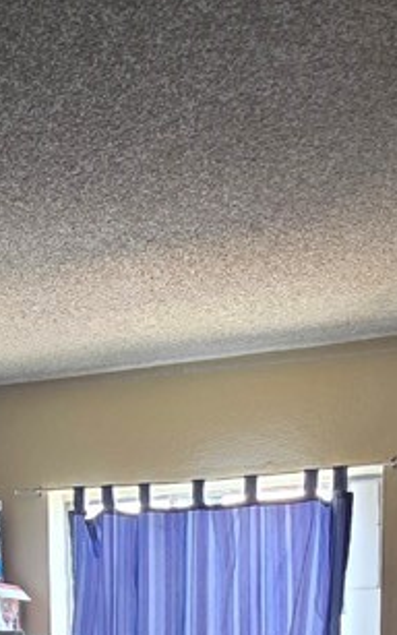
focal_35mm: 46
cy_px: 747
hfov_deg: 27.9
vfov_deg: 35.2
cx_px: 254
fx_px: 796
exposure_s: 1/60
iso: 800
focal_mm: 2.2
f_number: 1.9
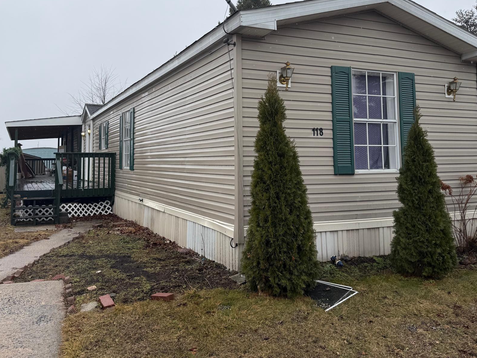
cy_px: 131
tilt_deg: +5.4
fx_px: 427
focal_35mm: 31
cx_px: 213
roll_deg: +0.0
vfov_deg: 45.0
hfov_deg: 58.2
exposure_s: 1/1522
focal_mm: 6.76
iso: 80
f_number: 1.78
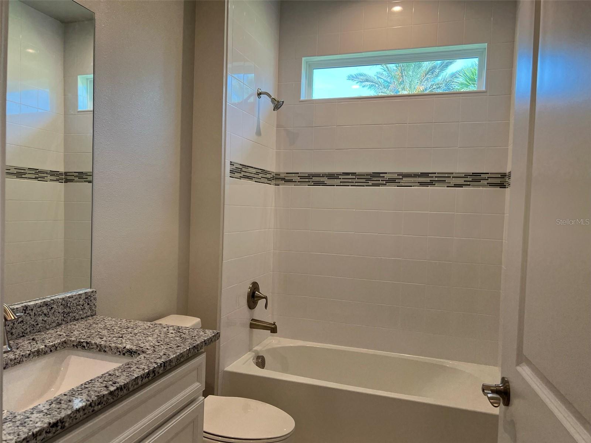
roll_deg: -1.5
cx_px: 296
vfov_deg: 53.1
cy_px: 222
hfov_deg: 67.3
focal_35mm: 26
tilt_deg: -1.7
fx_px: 444
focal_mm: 5.7
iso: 64
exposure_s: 1/133
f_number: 1.5
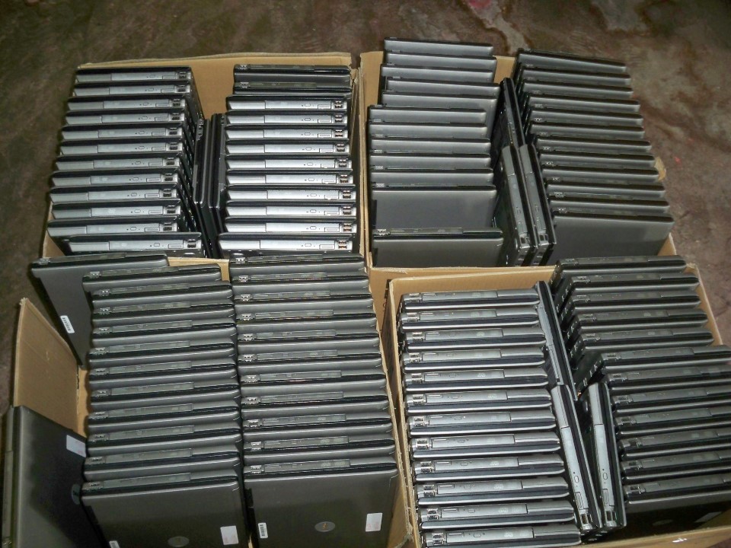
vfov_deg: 40.7
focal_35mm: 35
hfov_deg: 52.6
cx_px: 366
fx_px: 739
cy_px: 274
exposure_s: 1/30
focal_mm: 6.3
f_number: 3.1
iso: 200
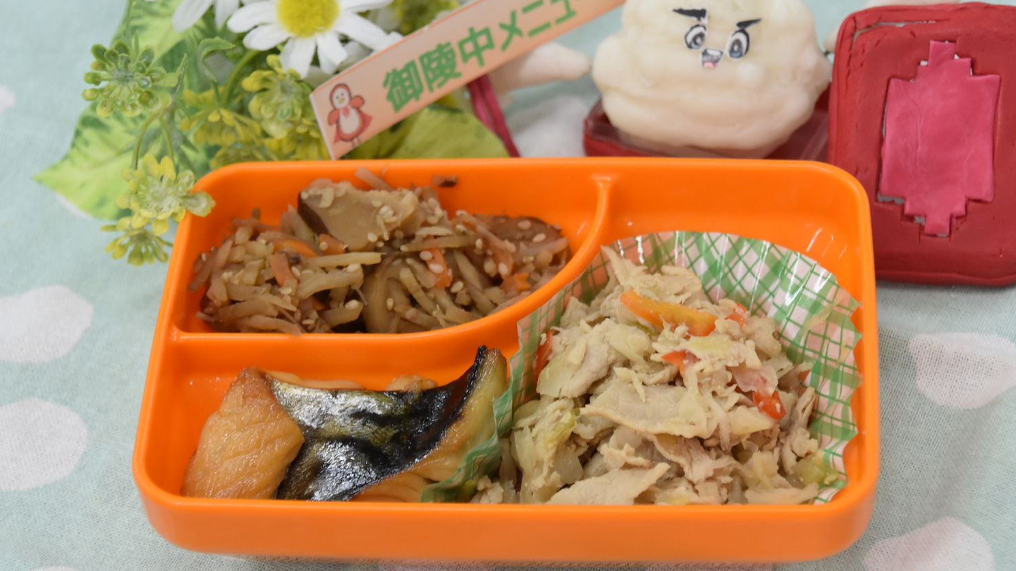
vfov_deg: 9.9
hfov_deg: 17.4
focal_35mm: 123
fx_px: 3313
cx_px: 507
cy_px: 272
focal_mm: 78
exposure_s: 1/125
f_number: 5.6
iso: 1400
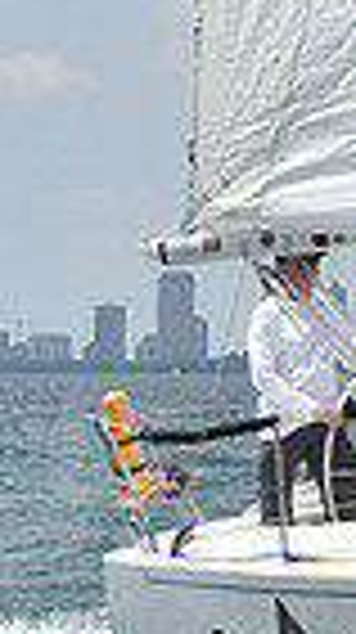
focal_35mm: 353
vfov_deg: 6.1
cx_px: 1302
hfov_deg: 3.3
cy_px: 263
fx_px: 5942
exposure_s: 1/1250
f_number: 7.1
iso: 250
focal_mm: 82
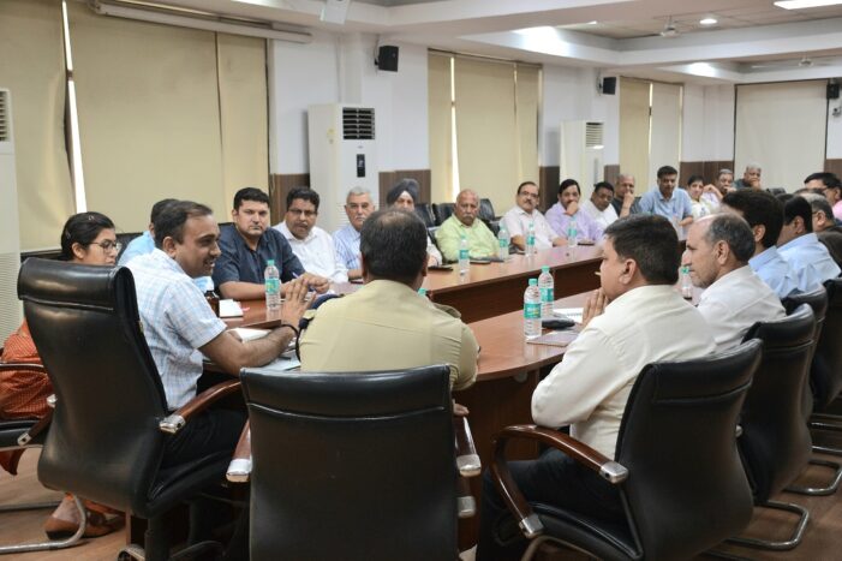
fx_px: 982
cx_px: 421
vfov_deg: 31.9
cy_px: 280
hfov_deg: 46.4
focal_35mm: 42
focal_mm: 28
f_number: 4
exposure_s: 1/60.2
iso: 720
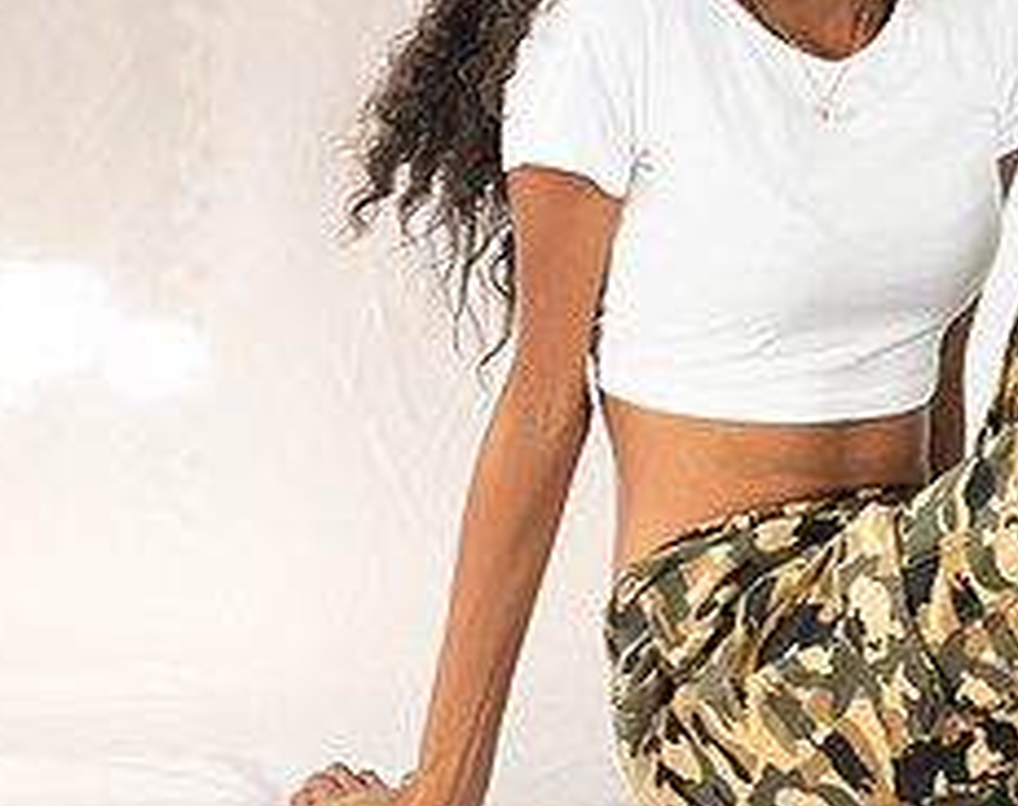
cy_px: 48
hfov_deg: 7.9
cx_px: 948
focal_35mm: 245
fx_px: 7354
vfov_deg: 6.3
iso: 320
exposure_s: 1/80
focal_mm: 70
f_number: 5.6
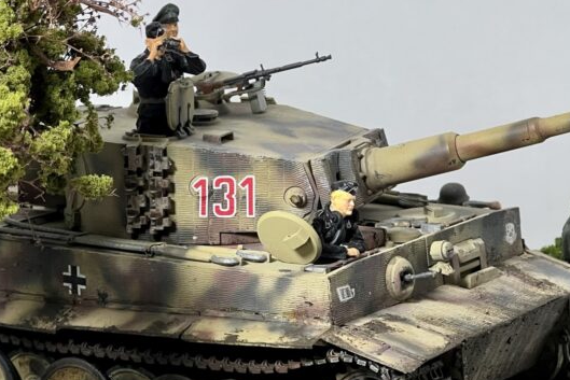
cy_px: 136
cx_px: 270
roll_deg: +1.0
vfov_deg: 8.9
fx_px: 2455
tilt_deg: -9.5
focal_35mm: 155
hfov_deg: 13.2
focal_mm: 9
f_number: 2.8
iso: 80
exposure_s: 1/100
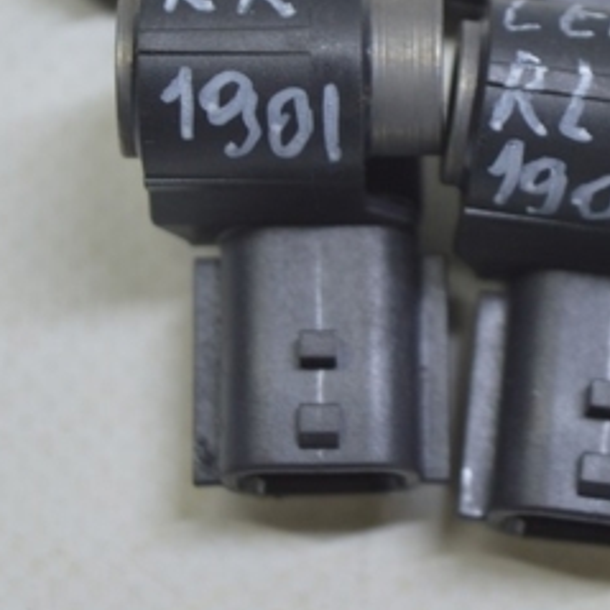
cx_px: 391
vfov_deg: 9.3
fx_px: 3731
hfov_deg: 9.3
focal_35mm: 187
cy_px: 103
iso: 400
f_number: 5.6
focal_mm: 55
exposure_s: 1/25
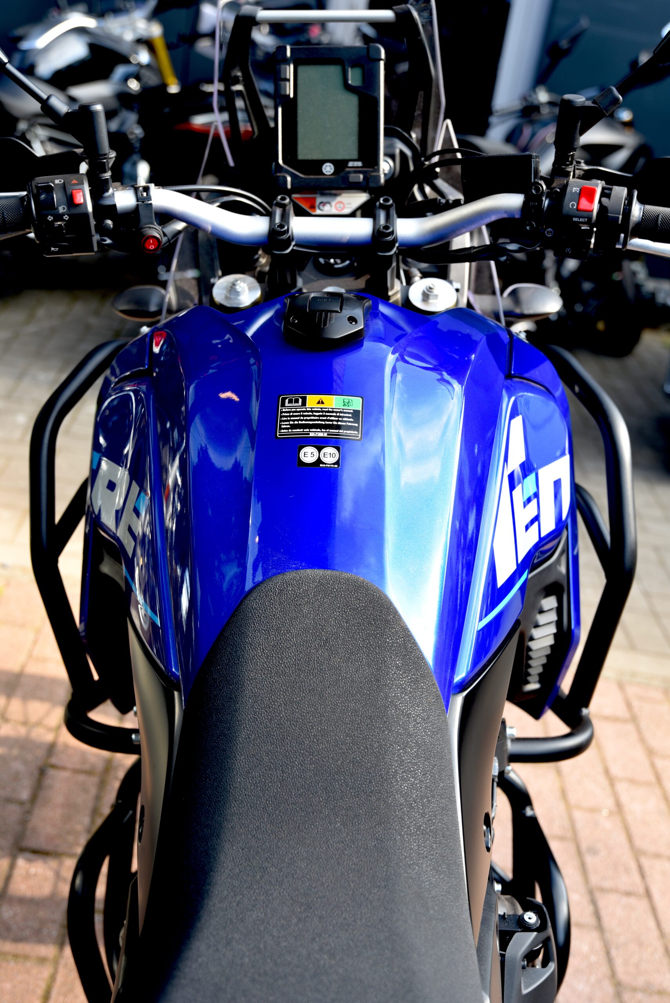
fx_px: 1283
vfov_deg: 42.7
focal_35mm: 46
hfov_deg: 29.3
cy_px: 502
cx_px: 335
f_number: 4.5
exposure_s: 1/80
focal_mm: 46
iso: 100
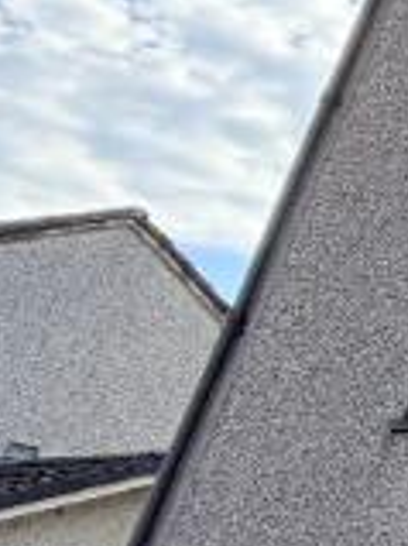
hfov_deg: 8.2
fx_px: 1416
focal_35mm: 90
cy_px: 268
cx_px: 1632
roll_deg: -1.2
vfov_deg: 21.8
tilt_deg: +21.6
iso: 50
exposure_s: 1/351
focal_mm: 2.22
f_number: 2.2
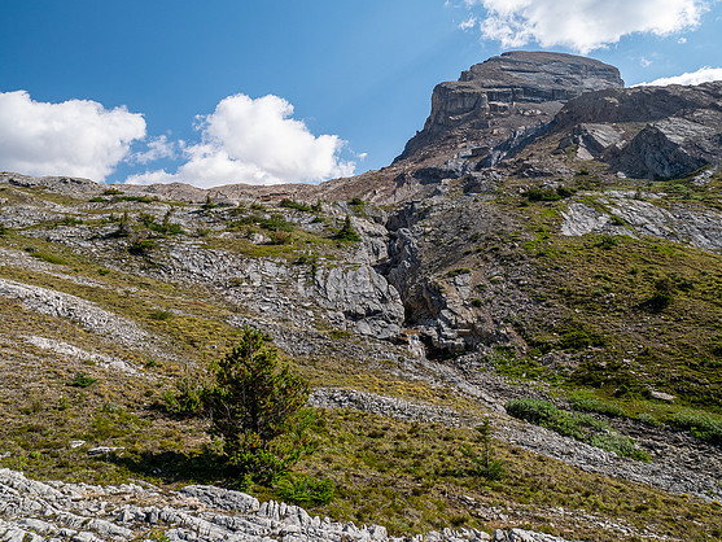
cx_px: 375
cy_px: 273
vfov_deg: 54.9
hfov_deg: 69.4
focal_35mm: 25
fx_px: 522
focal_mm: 12
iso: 200
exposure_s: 1/160
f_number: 8
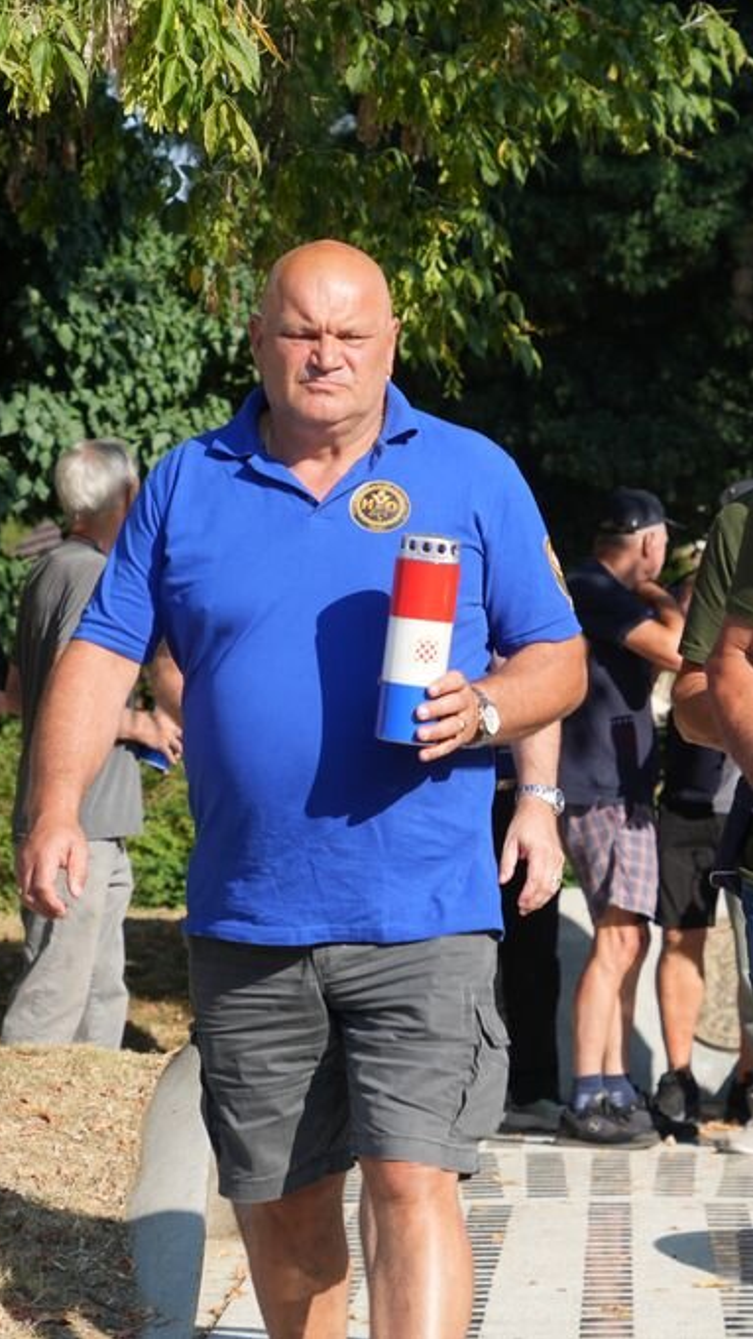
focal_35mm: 167
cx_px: 566
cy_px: 670
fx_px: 5929
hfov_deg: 7.3
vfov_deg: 12.9
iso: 100
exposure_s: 1/200
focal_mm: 106
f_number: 7.1
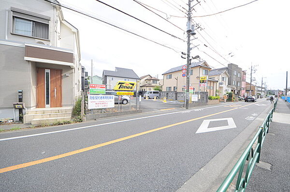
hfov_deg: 112.7
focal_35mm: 12
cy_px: 96
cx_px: 145
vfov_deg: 89.8
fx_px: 97
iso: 200
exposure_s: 1/200
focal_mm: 8
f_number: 7.1
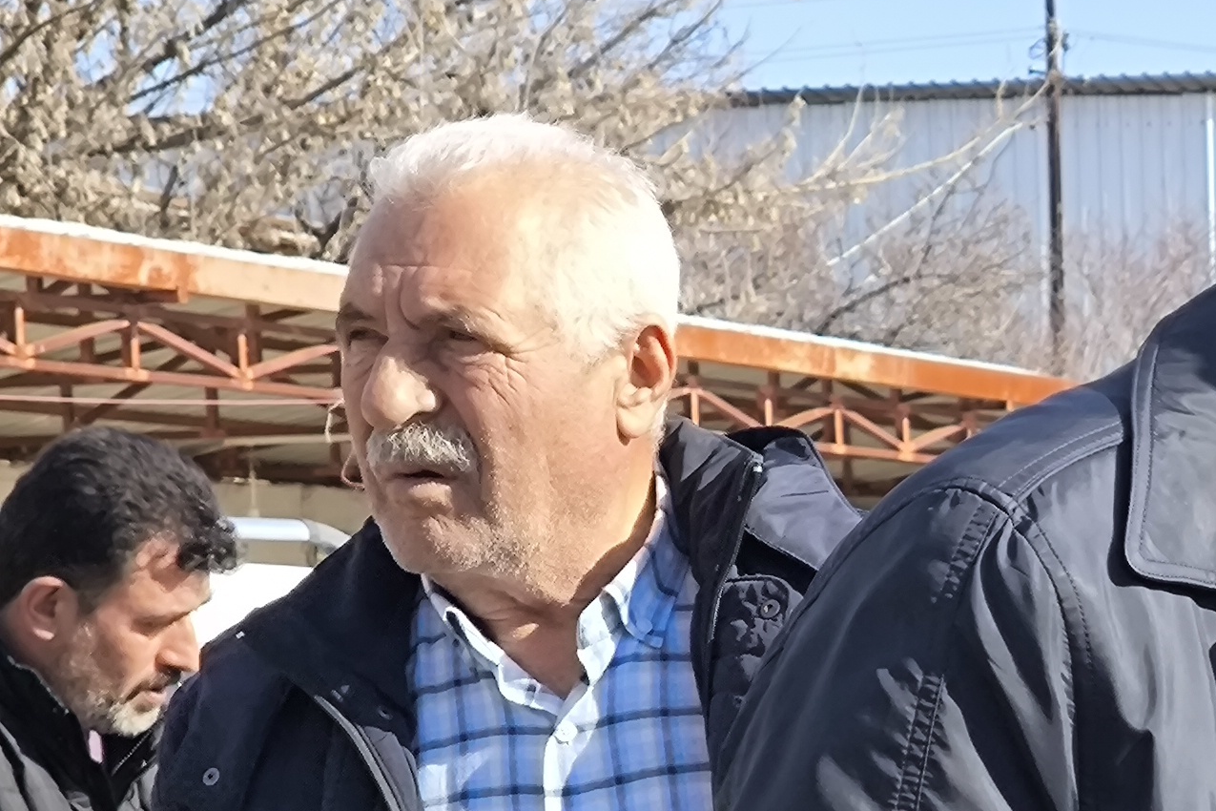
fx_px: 5640
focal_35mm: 167
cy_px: 856
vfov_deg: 8.2
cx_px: 1907
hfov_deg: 11.7
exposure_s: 1/905
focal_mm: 7.1
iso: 50
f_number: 1.9
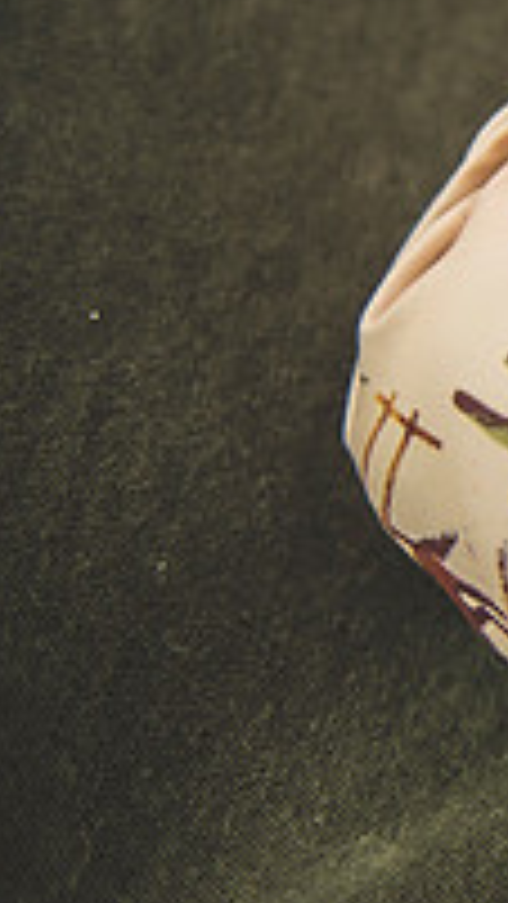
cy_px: 330
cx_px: 1272
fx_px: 2468
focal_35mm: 103
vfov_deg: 20.7
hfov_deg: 10.1
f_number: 2.8
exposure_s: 1/125
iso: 400
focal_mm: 34
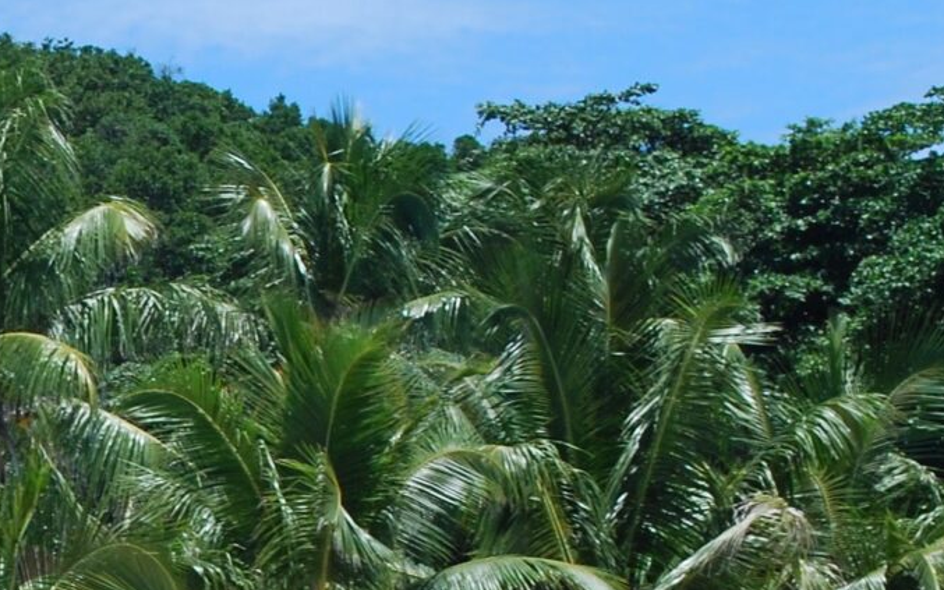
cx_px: -364
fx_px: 5659
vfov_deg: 6.0
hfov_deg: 9.3
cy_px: 587
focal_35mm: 220
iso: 200
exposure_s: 1/250
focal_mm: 38
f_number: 10
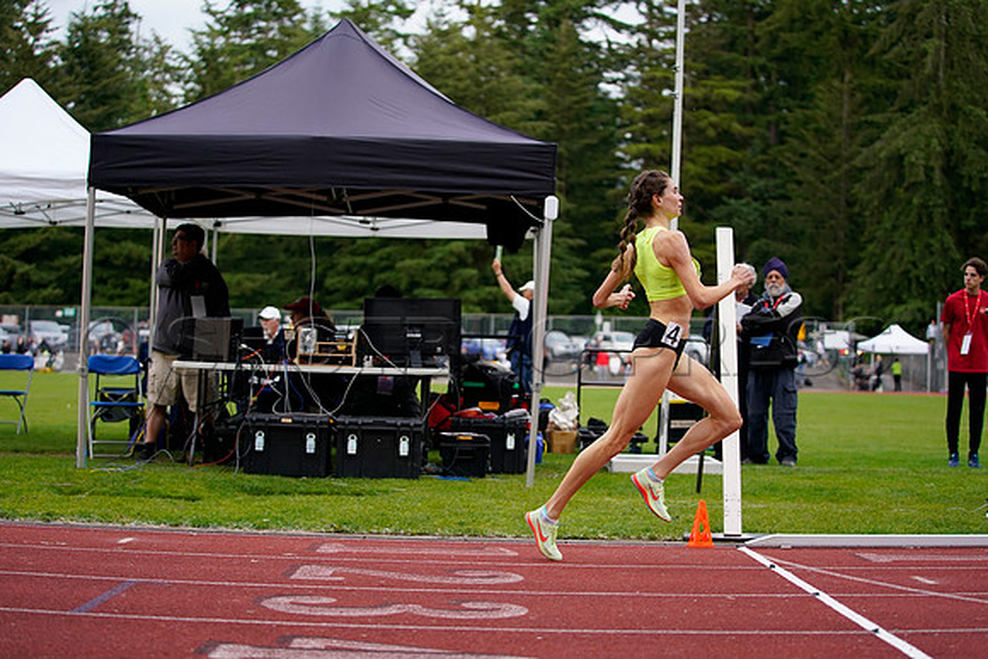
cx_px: 494
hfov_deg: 28.8
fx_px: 1921
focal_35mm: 70
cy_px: 330
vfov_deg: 19.5
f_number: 2.8
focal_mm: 70
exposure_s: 1/1600
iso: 1250
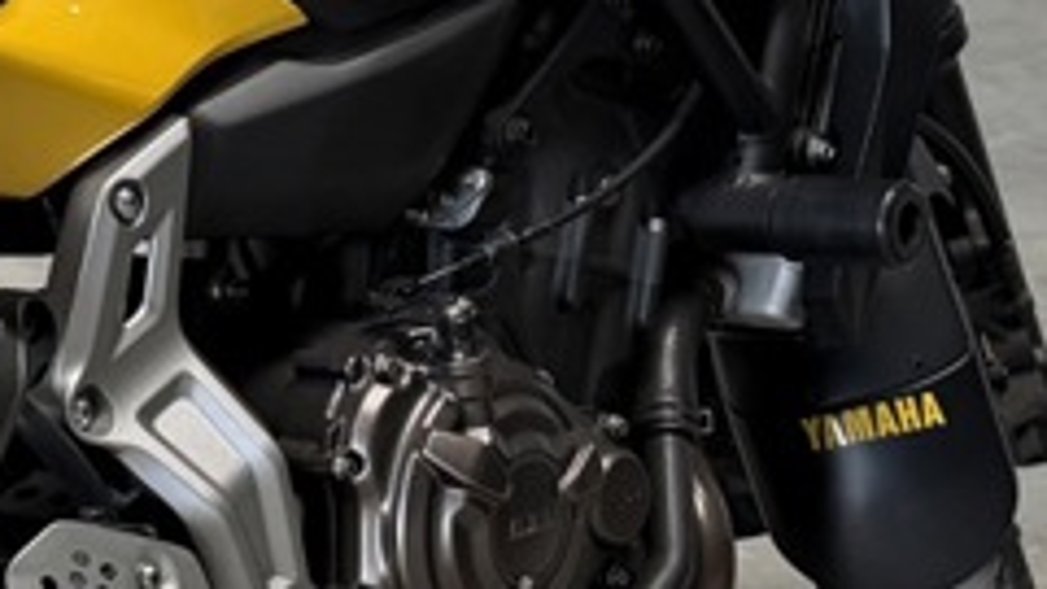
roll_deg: -2.0
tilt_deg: -17.2
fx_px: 3637
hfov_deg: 15.5
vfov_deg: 9.2
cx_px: -375
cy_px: 183
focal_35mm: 131
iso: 100
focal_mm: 6.76
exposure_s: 1/121
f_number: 1.78
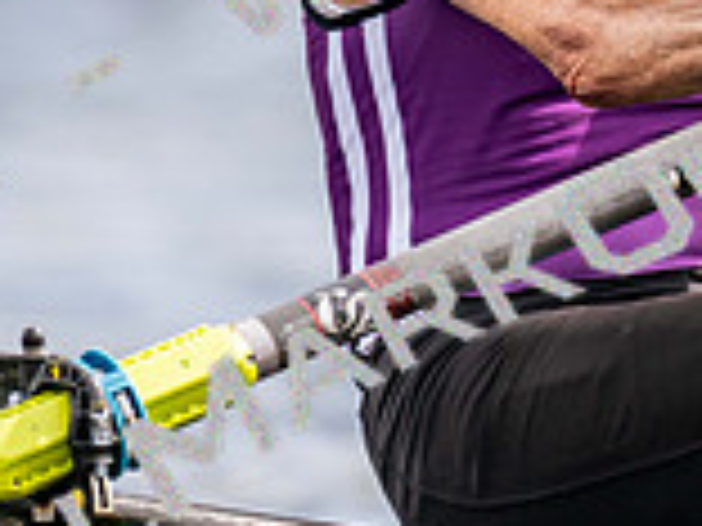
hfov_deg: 0.9
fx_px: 43480
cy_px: 52
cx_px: 752
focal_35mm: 2144
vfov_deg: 0.7
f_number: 4
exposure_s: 1/2500
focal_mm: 600
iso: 280
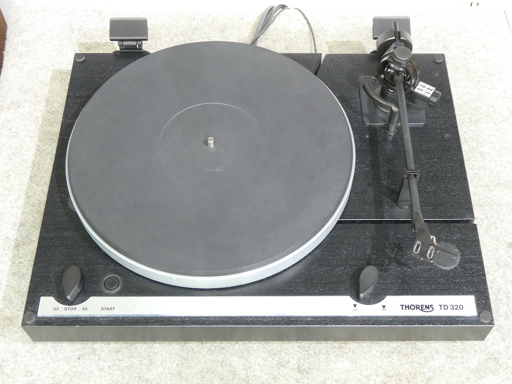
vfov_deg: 30.9
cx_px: 256
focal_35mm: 47
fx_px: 695
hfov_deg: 40.4
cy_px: 192
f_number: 4
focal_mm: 8.4
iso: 200
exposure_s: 1/2
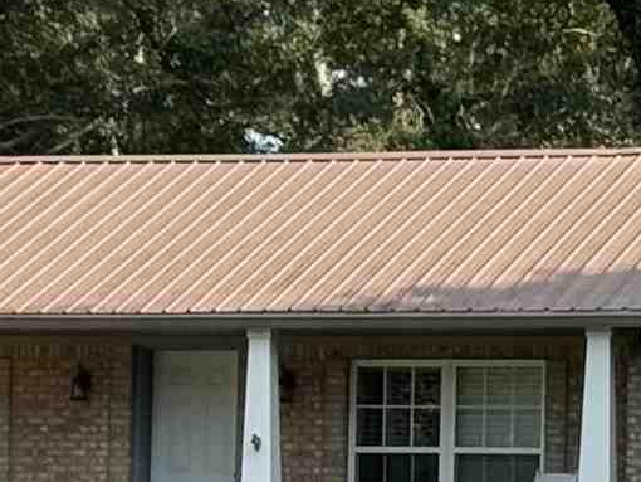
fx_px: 5354
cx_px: 352
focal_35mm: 289
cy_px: 496
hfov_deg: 6.9
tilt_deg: +0.9
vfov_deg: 5.1
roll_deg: -1.4
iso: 64
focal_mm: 6.76
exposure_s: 1/1395
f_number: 1.78
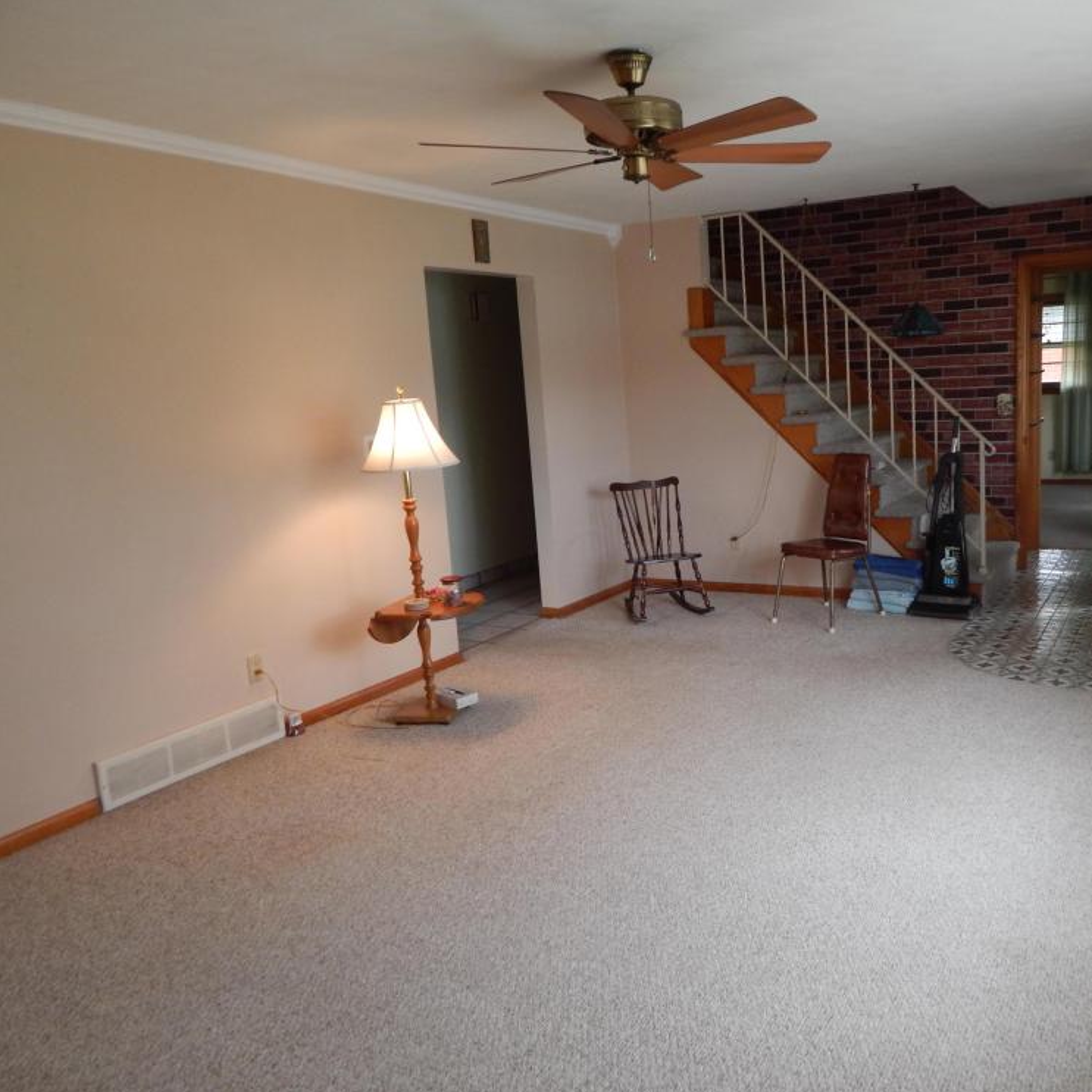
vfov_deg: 57.3
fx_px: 999
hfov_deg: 56.4
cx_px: 703
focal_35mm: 28
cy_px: 560
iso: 180
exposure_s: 1/30
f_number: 3
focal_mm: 4
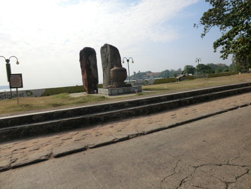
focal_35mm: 24
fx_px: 174
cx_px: 126
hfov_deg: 71.6
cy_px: 94
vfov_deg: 56.8
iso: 80
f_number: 7.5
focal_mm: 4.3
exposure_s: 1/320
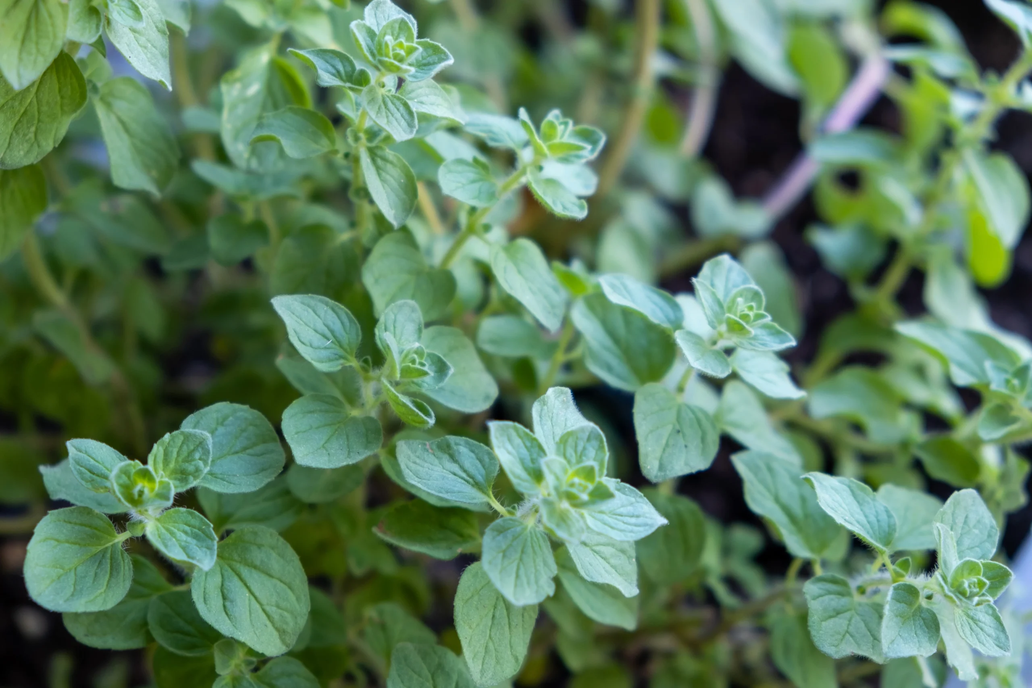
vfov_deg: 16.5
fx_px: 2379
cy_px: 344
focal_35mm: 83
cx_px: 516
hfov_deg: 24.5
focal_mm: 55
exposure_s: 1/80
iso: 160
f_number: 4
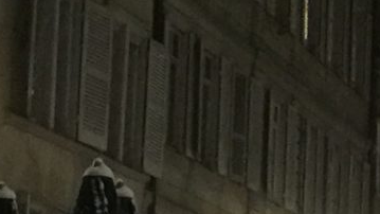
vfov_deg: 5.3
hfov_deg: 9.0
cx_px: 748
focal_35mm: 225
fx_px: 2267
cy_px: 353
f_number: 2.2
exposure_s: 1/4
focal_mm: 4.15
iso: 125
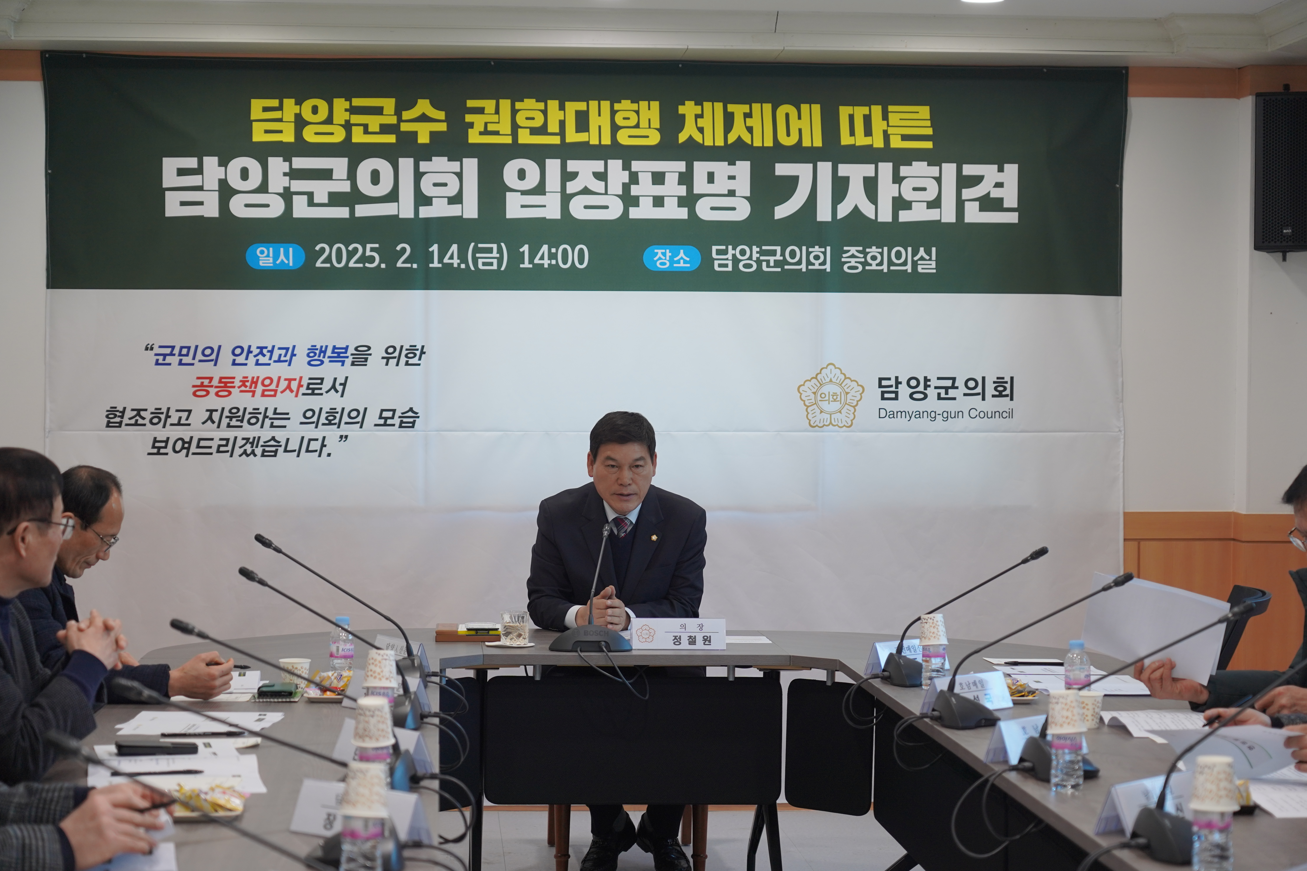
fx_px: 2541
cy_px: 436
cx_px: 654
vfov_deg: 19.5
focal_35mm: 70
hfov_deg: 28.8
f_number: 4
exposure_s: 1/160
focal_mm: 70
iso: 640
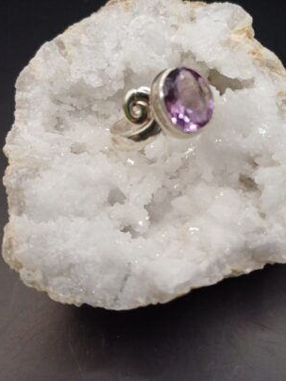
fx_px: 364
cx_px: 177
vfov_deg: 54.6
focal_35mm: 33
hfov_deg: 42.6
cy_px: 138
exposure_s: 1/50
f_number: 1.8
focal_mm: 4.65
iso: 160
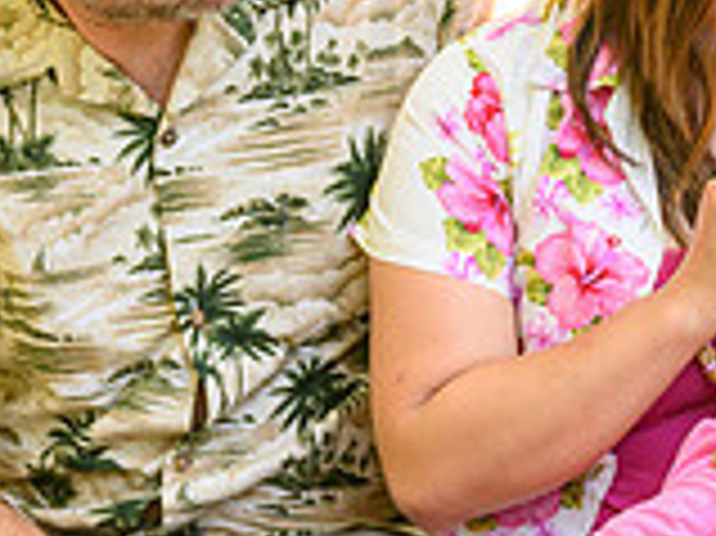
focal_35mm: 203
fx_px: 4196
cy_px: 306
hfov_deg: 9.8
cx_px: 338
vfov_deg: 7.3
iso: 400
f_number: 2.8
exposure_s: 1/320
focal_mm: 58
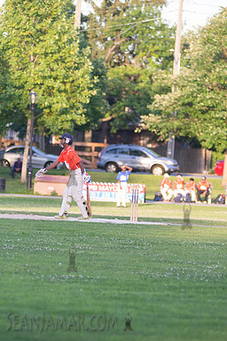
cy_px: 171
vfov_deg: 8.8
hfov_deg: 5.9
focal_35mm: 234
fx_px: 2213
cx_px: 72
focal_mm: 155
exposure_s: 1/3200
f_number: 2.8
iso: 1600
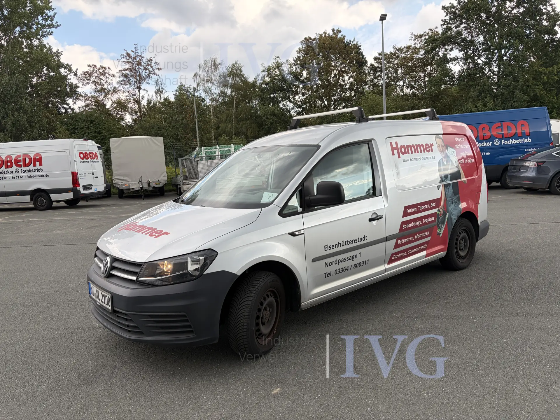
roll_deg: +4.5
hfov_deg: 67.3
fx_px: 421
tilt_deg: -4.9
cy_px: 210
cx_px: 280
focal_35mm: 26
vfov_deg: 53.1
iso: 50
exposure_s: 1/673
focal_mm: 5.96
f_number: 1.6
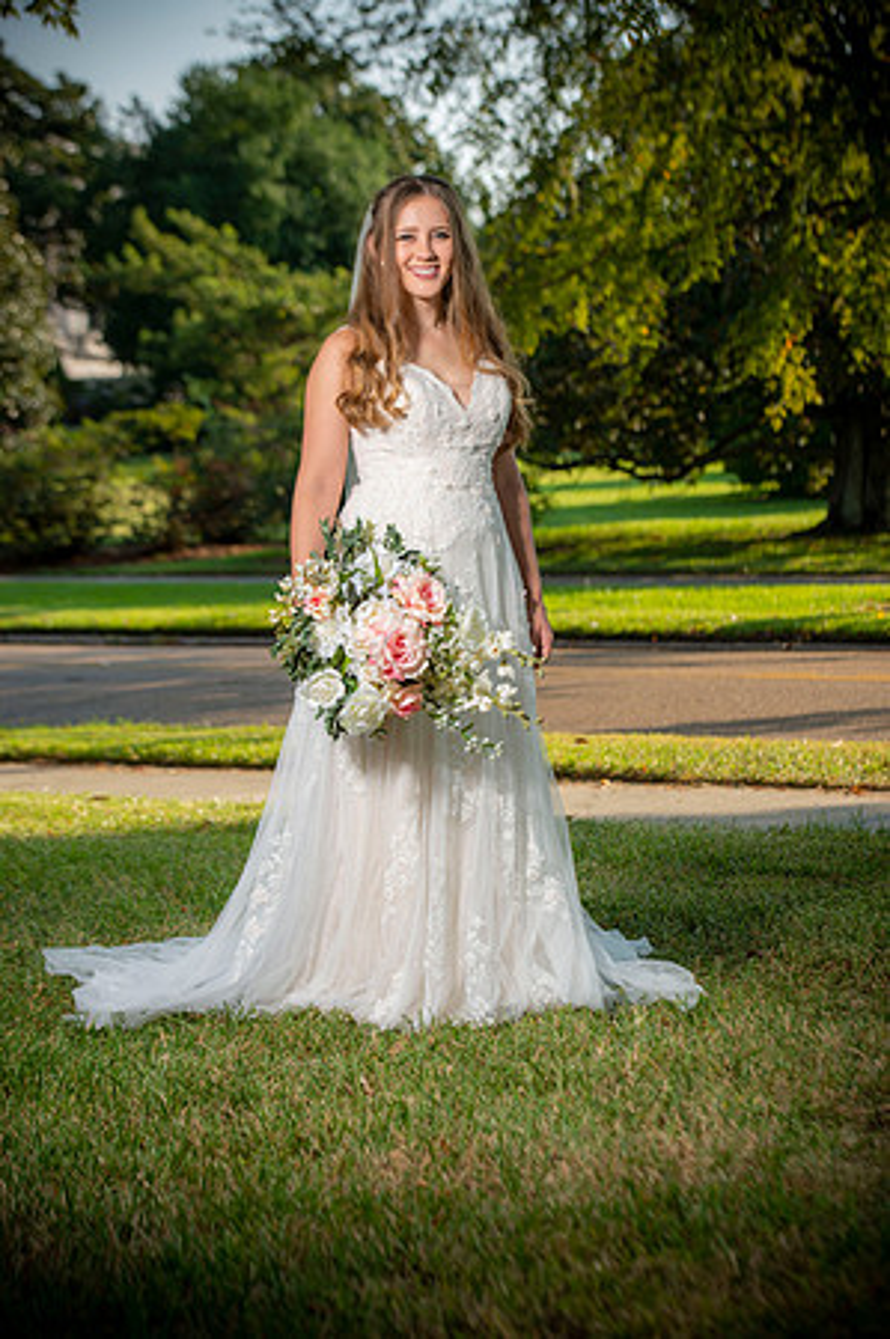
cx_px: 445
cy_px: 670
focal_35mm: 90
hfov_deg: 15.2
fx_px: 3345
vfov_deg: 22.6
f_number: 5.6
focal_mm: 90
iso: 100
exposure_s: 1/250
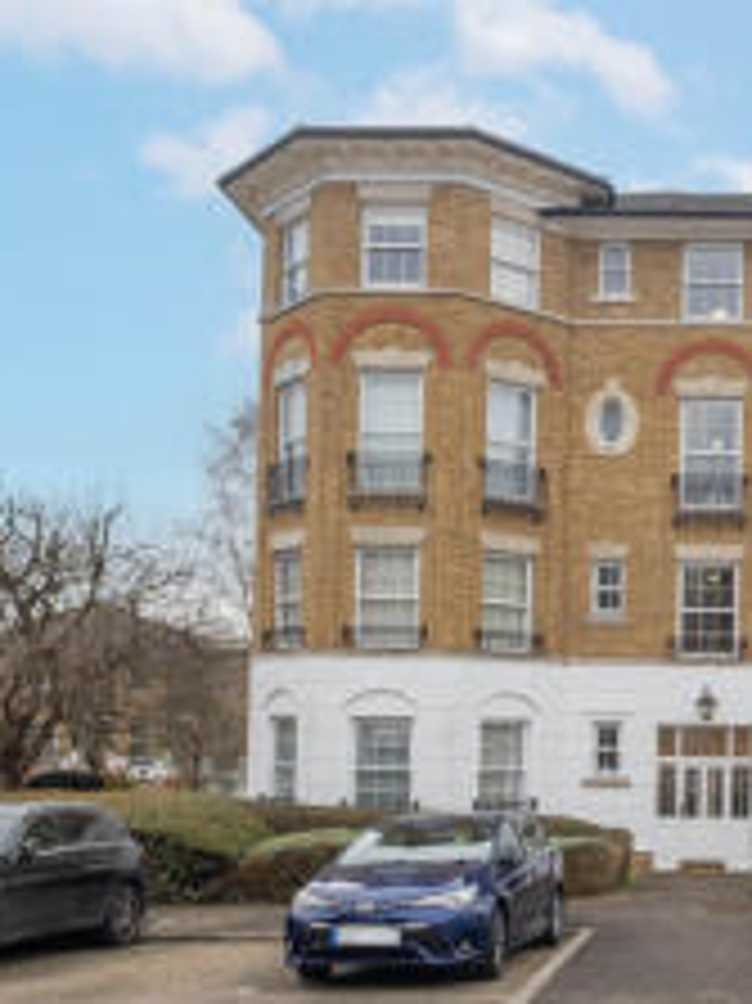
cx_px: 698
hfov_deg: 33.0
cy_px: 534
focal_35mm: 41
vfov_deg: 45.8
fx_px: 1189
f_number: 4
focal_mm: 13.2
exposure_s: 1/800
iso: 400
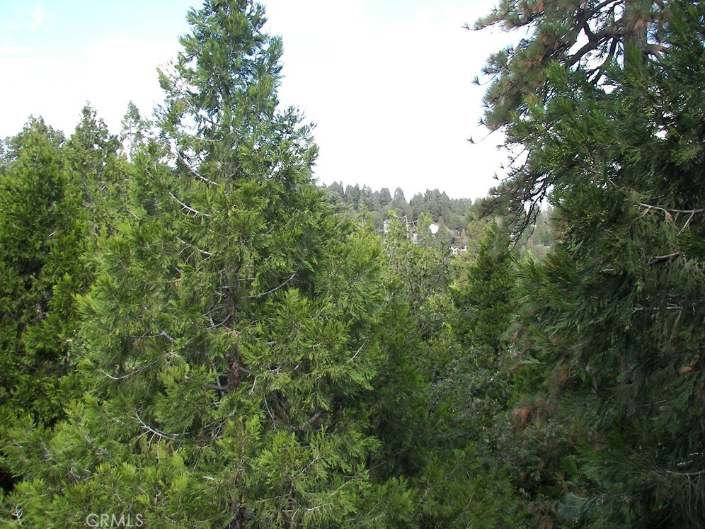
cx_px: 345
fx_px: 754
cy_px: 258
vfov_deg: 38.7
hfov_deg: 50.1
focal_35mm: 37
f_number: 2.8
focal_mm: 6
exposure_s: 1/200
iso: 50
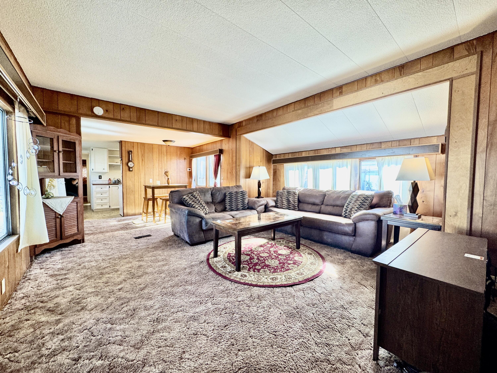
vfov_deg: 85.7
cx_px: 248
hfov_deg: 102.1
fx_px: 201
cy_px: 186
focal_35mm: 14
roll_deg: -0.6
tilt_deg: -4.0
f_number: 2.2
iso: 100
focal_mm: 2.22
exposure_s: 1/99
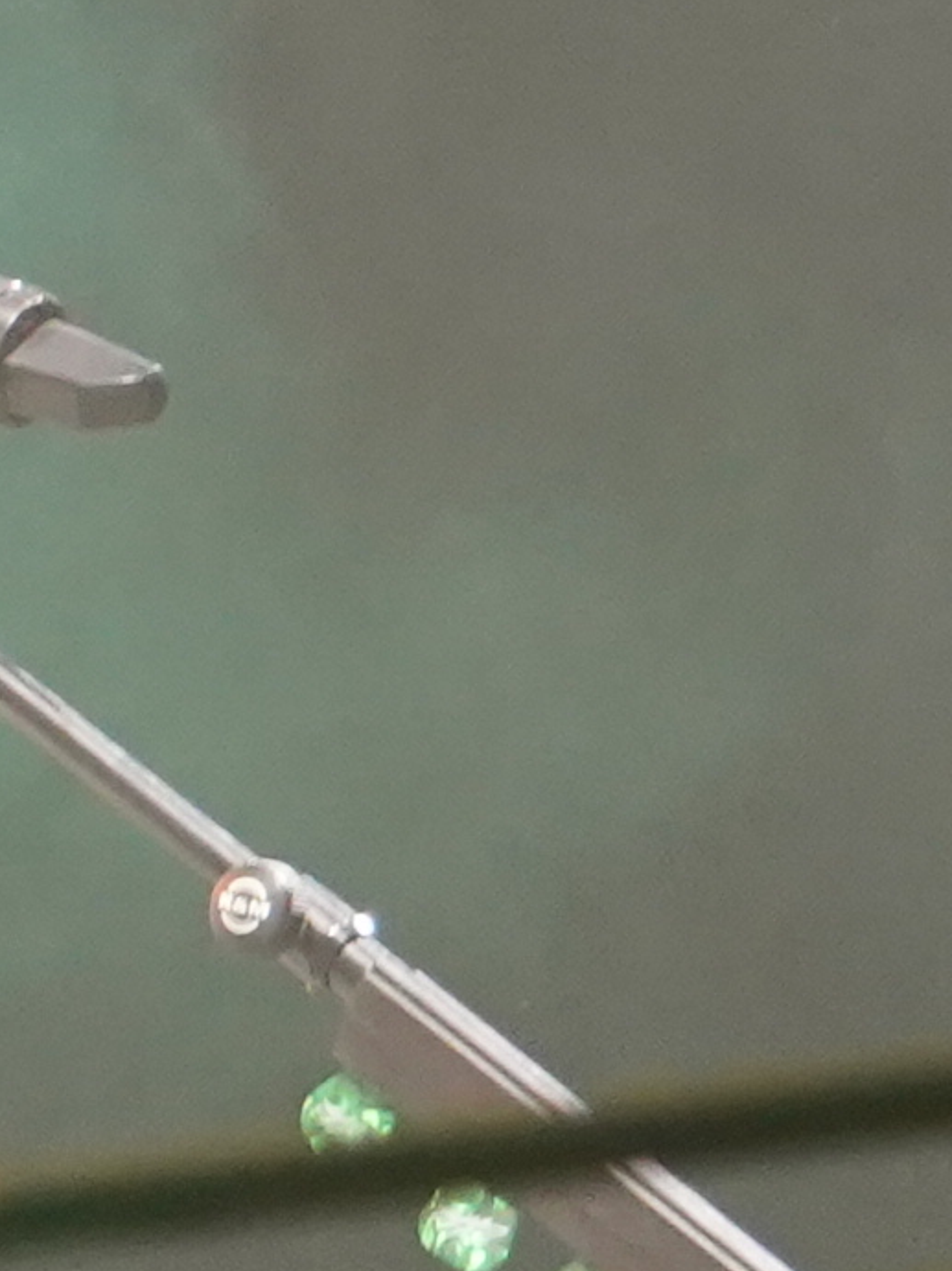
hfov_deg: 1.7
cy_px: 2216
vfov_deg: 2.3
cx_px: 2880
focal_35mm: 878
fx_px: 32215
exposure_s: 1/160
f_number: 4
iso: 3200
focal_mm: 105
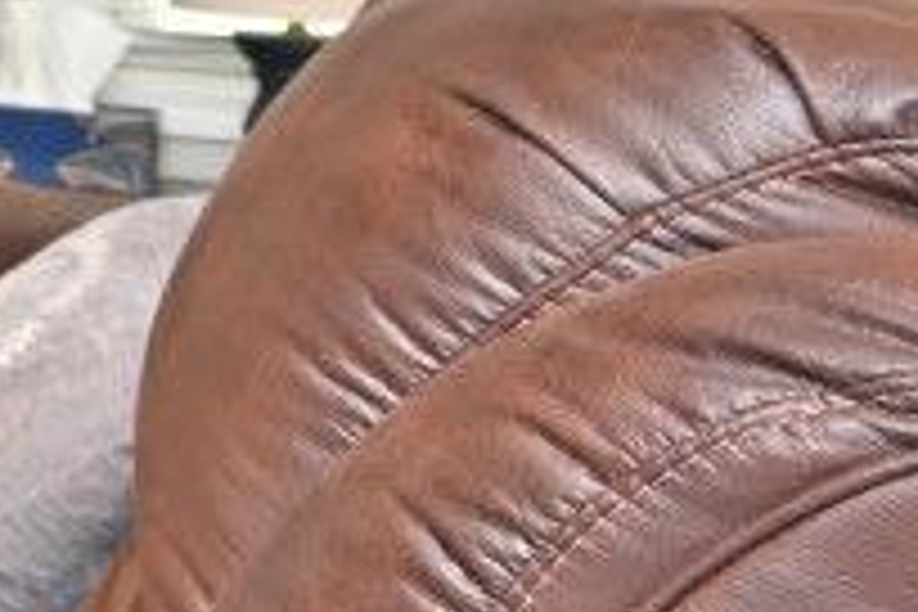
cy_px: -279
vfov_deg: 12.7
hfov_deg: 10.5
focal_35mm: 103
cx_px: -2061
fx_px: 2626
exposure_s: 1/60
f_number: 4
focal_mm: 14
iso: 500
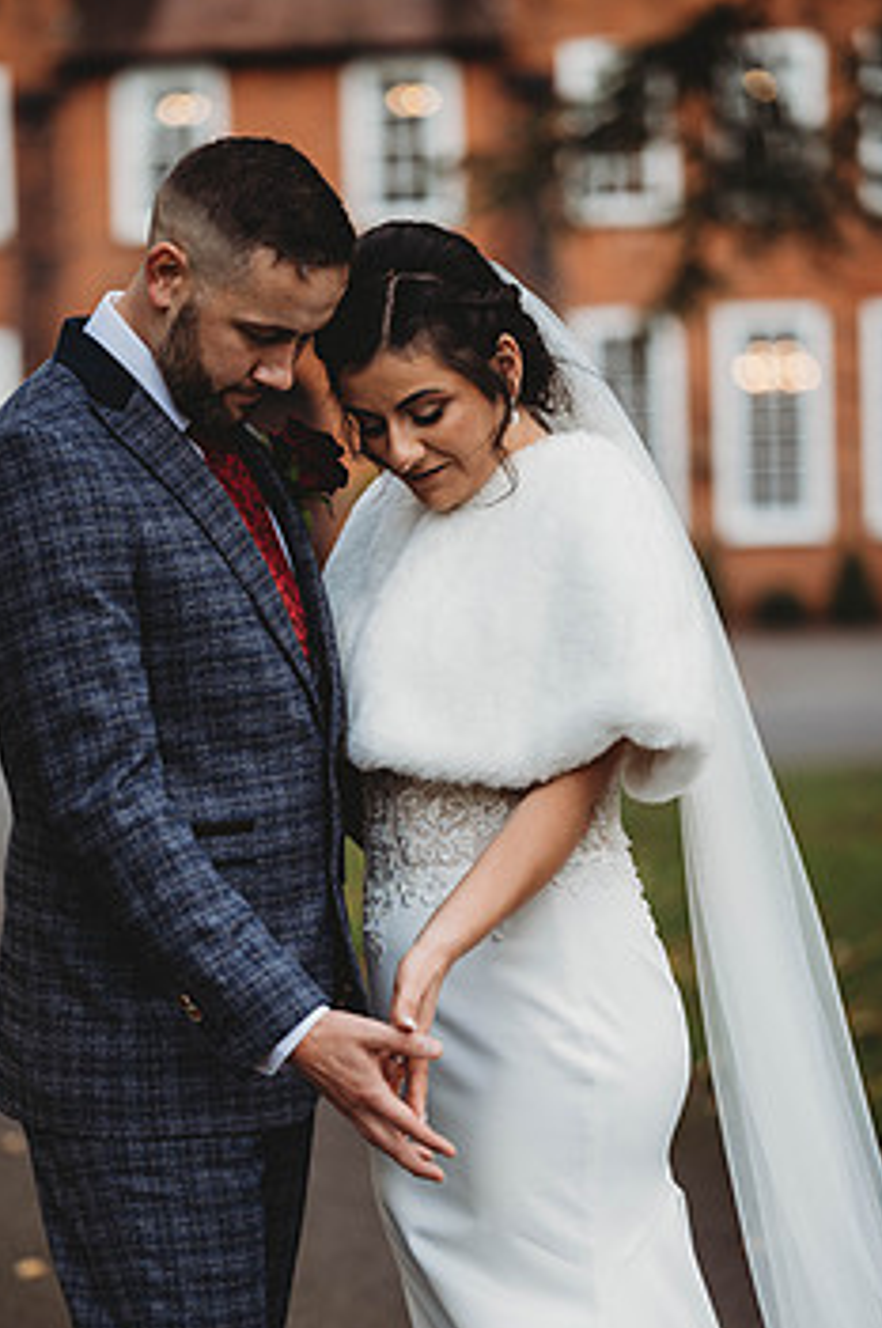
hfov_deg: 12.5
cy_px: 787
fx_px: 4017
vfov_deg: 18.8
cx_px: 373
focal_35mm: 109
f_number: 1.8
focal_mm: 85
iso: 100
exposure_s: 1/250
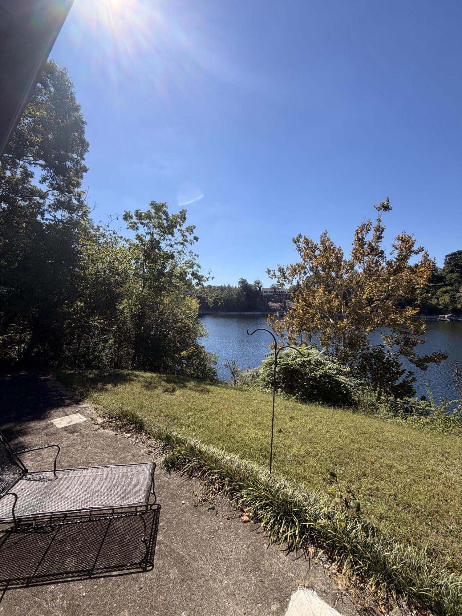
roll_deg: -1.3
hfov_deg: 85.7
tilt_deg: -1.4
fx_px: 249
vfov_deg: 102.1
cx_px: 231
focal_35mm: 14
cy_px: 308
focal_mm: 2.22
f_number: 2.2
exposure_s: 1/841
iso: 20
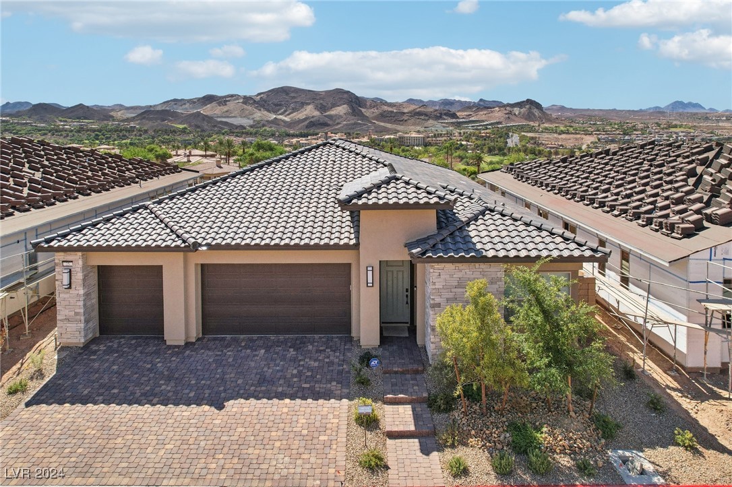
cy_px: 244
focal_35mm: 22
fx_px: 447
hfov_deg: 78.6
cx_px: 366
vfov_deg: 57.2
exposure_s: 1/320
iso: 100
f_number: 2.8
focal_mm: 8.4
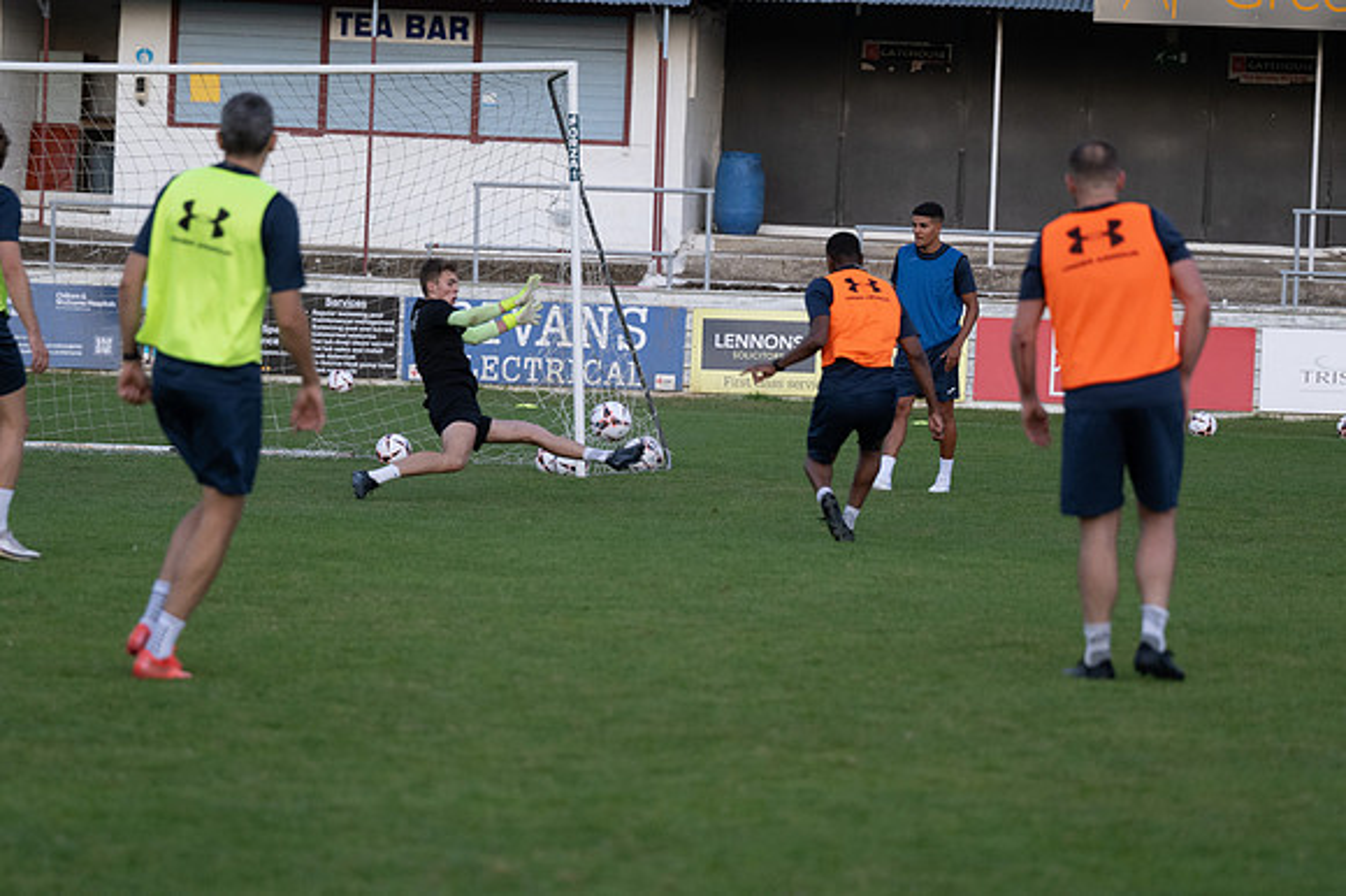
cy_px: 448
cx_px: 673
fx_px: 6427
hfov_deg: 12.0
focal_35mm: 172
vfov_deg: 8.0
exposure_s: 1/500
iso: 1000
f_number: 2.8
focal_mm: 115
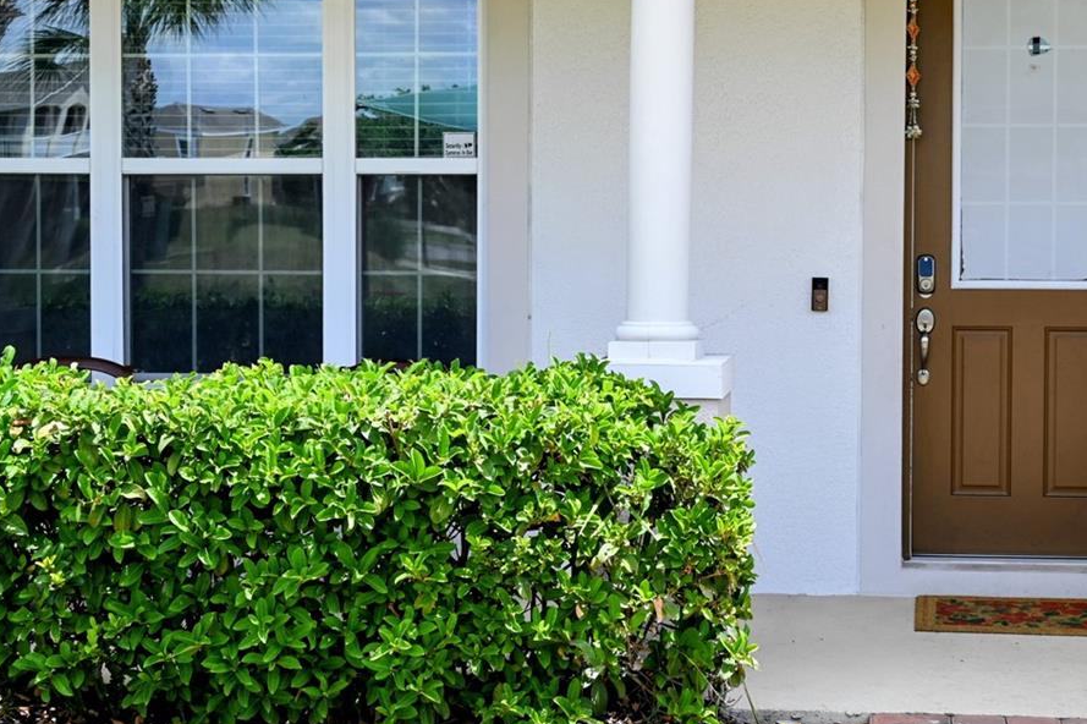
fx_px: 2173
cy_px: 306
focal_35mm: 72
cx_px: 718
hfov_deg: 27.9
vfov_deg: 18.9
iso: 250
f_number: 5
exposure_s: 1/640
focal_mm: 40
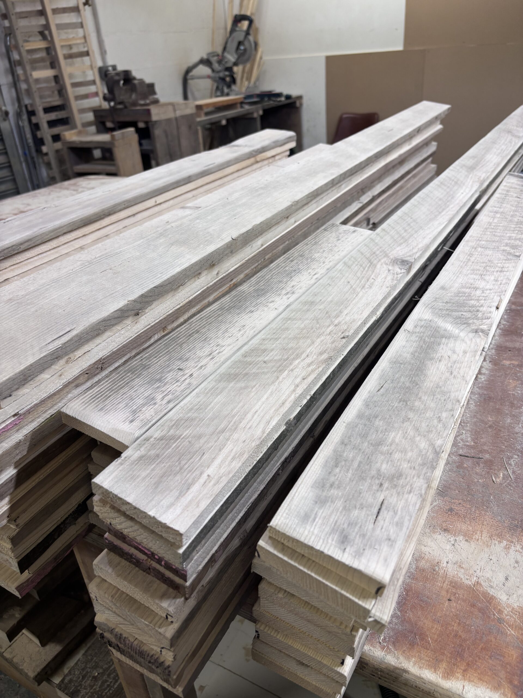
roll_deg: +3.6
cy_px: 349
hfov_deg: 53.1
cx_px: 262
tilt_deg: -31.3
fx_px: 524
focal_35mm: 26
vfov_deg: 67.3
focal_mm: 5.96
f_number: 1.6
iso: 80
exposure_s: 1/50
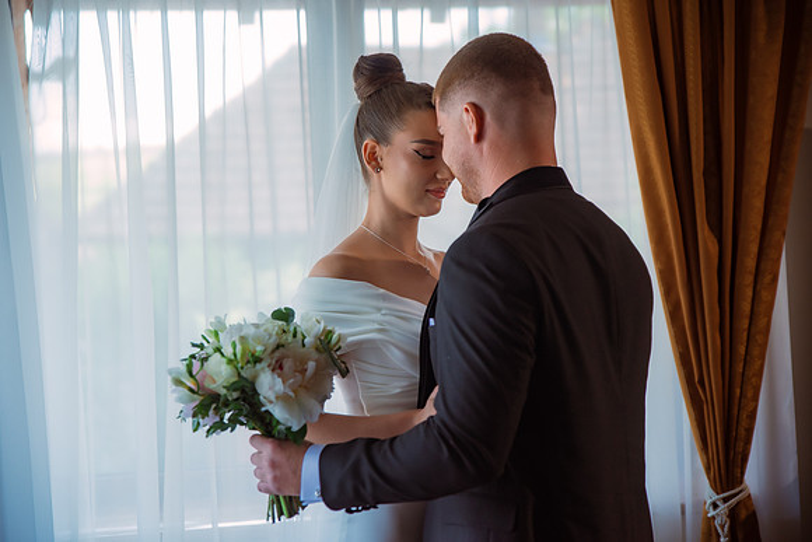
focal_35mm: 66
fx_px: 1489
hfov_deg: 30.5
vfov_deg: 20.6
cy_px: 271
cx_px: 406
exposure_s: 1/320
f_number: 2.8
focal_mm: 66
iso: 800
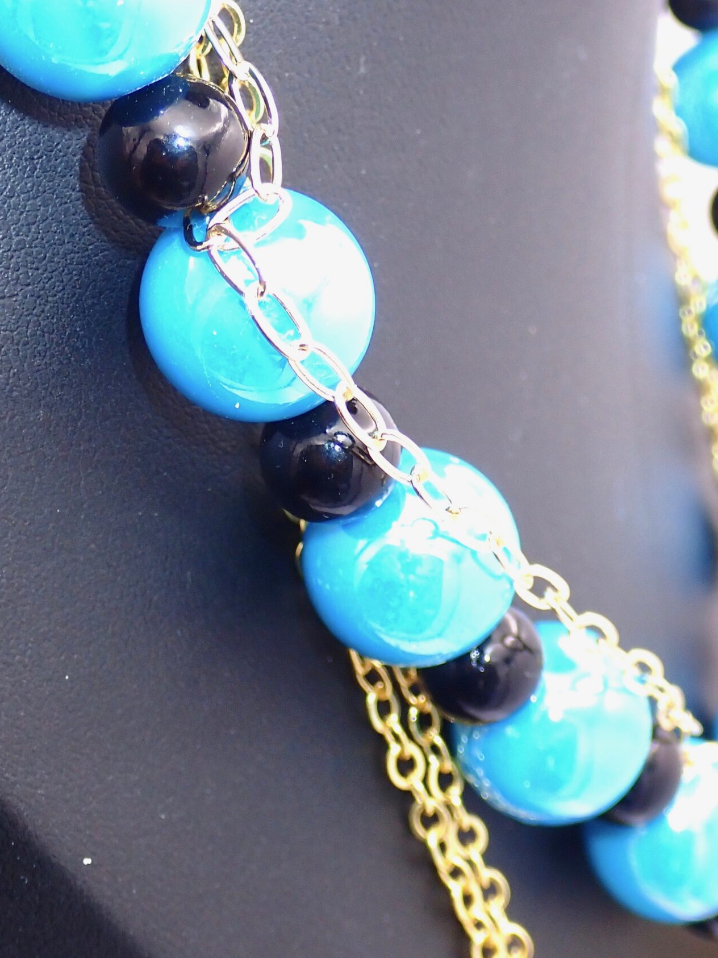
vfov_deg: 23.8
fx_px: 2268
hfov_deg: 18.0
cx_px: 393
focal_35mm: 82
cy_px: 362
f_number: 3.3
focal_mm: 9.65
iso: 200
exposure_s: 1/50
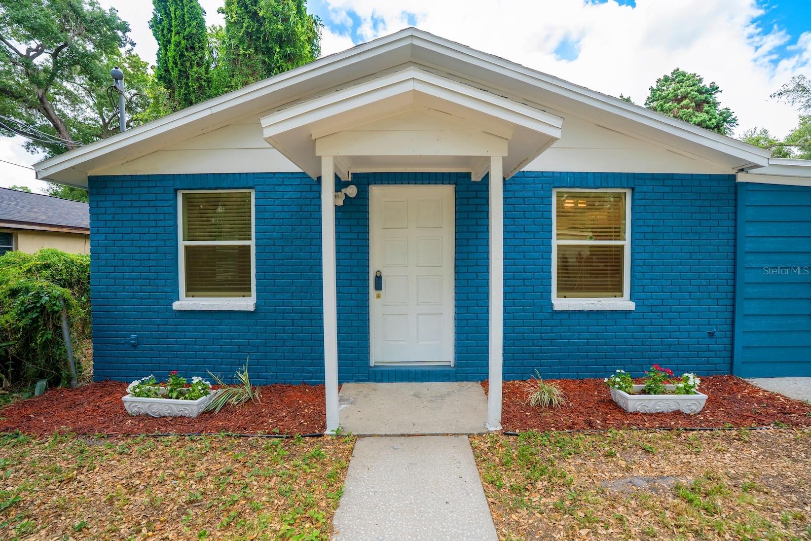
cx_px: 406
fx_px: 360
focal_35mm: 16
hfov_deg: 96.7
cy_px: 270
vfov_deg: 73.8
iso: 100
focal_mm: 16
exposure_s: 1/60
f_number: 4
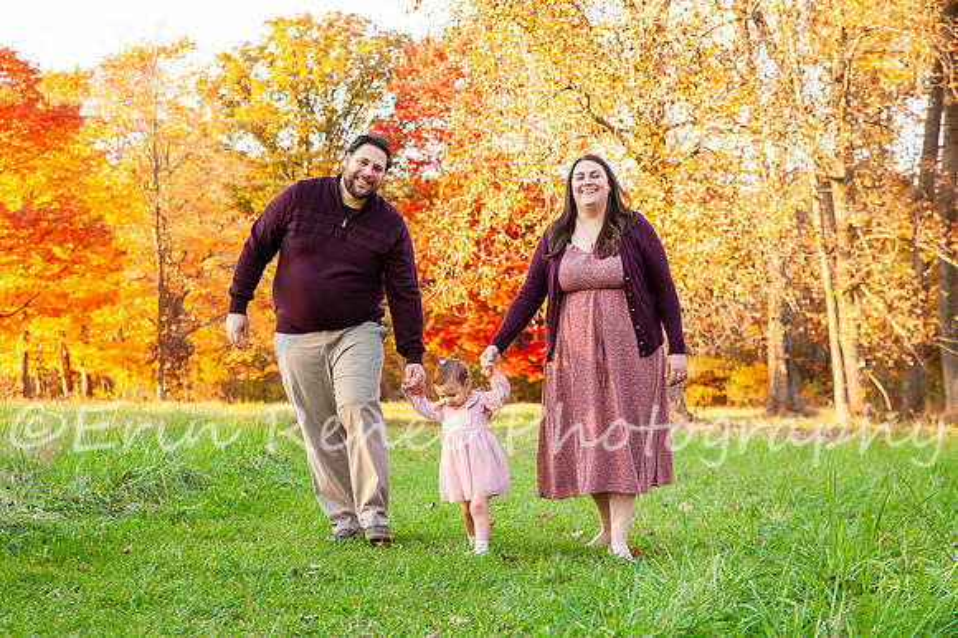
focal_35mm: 69
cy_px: 355
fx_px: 1835
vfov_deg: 19.7
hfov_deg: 29.3
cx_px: 459
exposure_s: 1/160
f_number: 4.5
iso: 400
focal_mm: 62
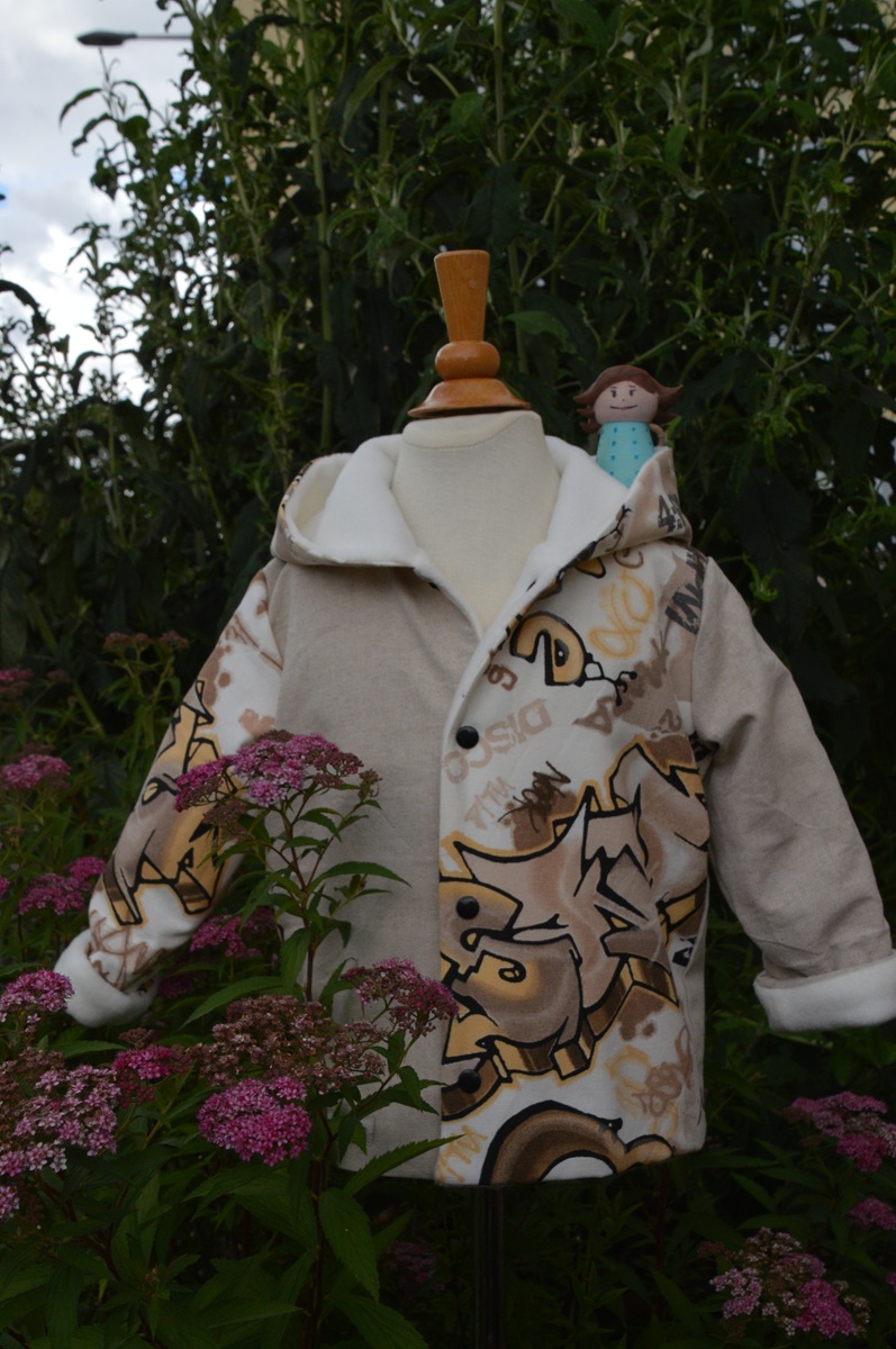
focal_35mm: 45
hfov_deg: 29.8
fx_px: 1684
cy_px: 674
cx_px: 448
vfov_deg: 43.7
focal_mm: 30
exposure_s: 1/500
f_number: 11
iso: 800
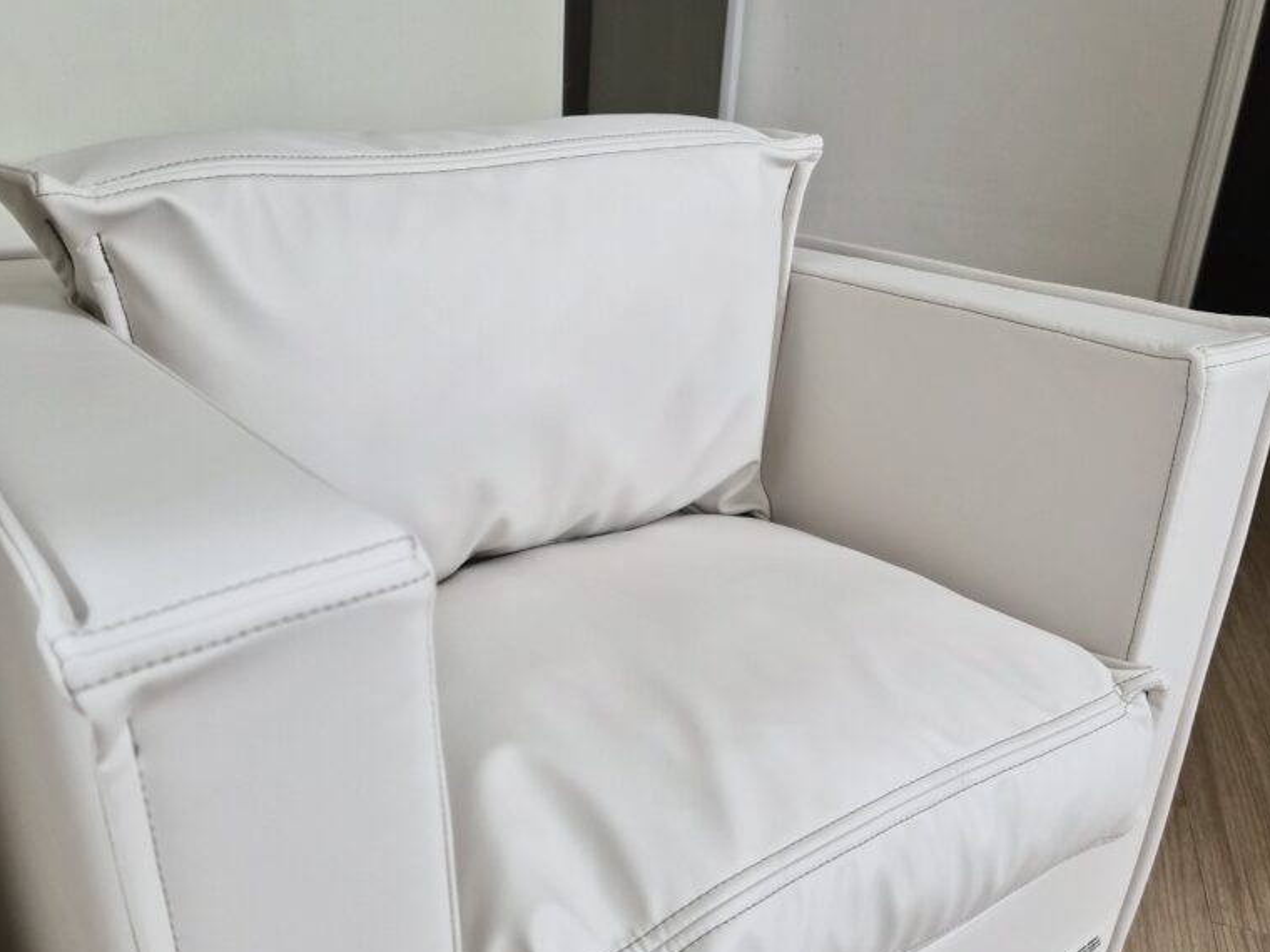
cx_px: 637
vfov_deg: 45.0
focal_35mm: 31
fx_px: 1137
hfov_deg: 58.4
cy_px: 601
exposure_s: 1/120
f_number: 1.8
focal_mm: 5.4
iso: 320
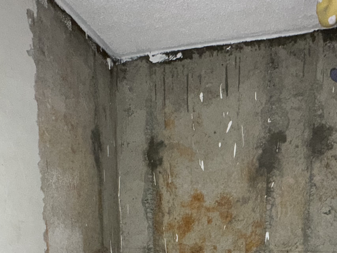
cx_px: 183
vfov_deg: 37.3
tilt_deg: -7.2
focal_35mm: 33
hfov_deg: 55.3
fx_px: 321
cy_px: 265
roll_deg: +0.6
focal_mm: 2.22
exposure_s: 1/60
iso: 200
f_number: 2.2
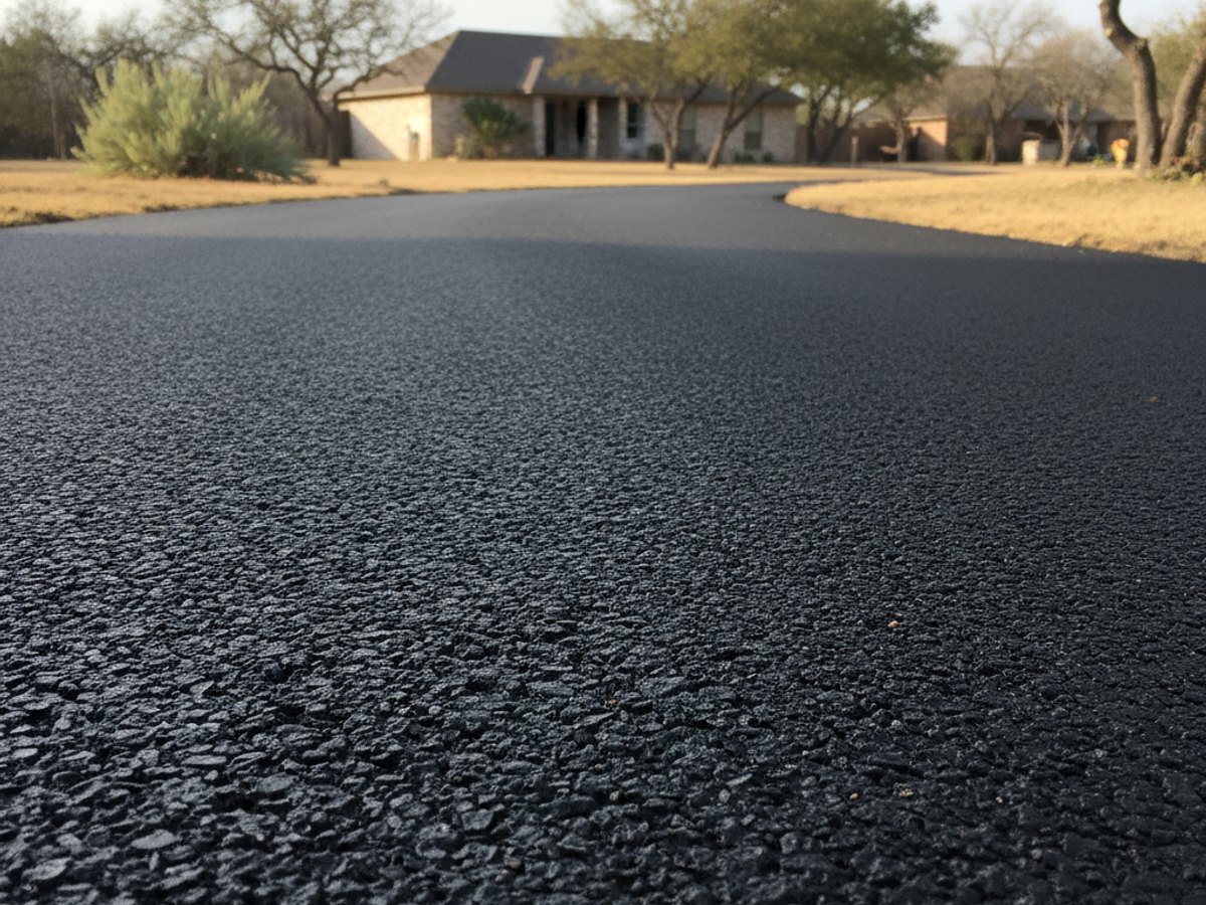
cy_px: 452
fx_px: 836
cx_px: 603
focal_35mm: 24
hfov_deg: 71.6
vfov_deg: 56.8
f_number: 1.78
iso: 349
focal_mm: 6.8
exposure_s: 1/154
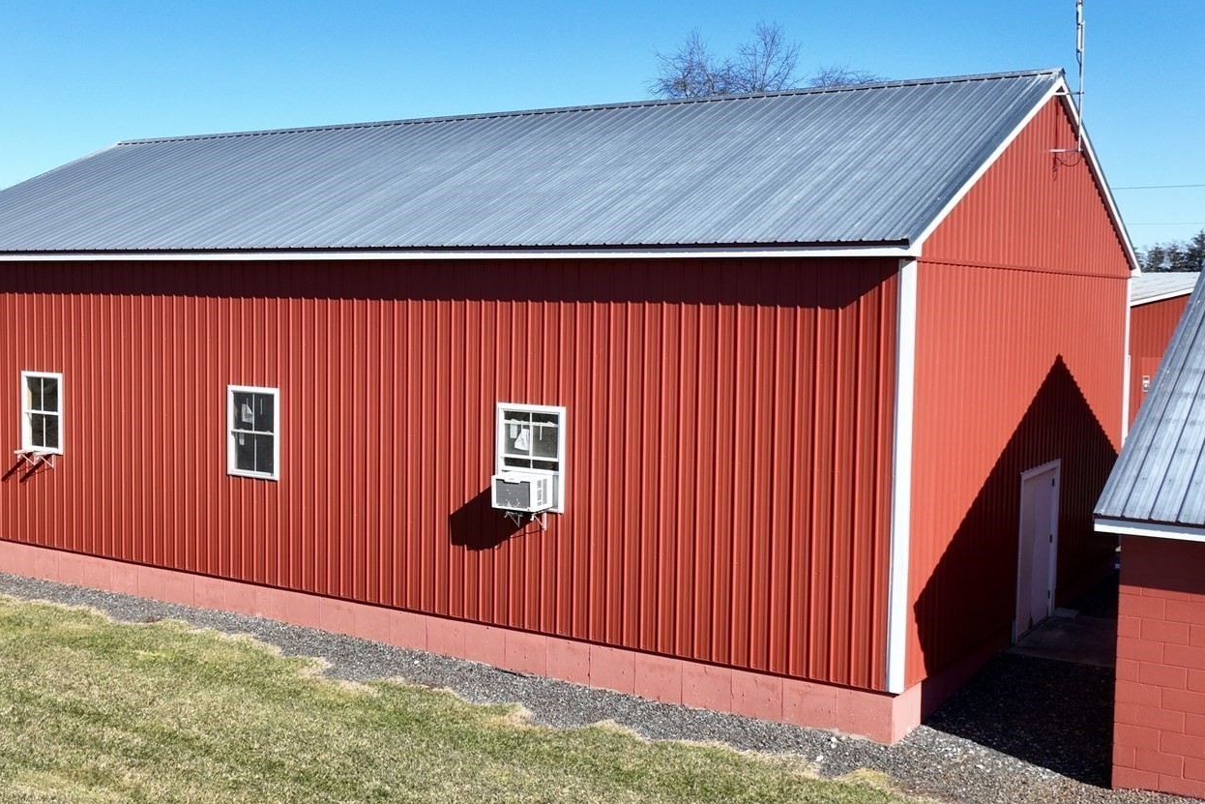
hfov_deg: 47.3
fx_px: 1372
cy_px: 381
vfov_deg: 32.6
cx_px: 514
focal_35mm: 41
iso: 100
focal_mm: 12.29
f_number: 2.8
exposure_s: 1/1250
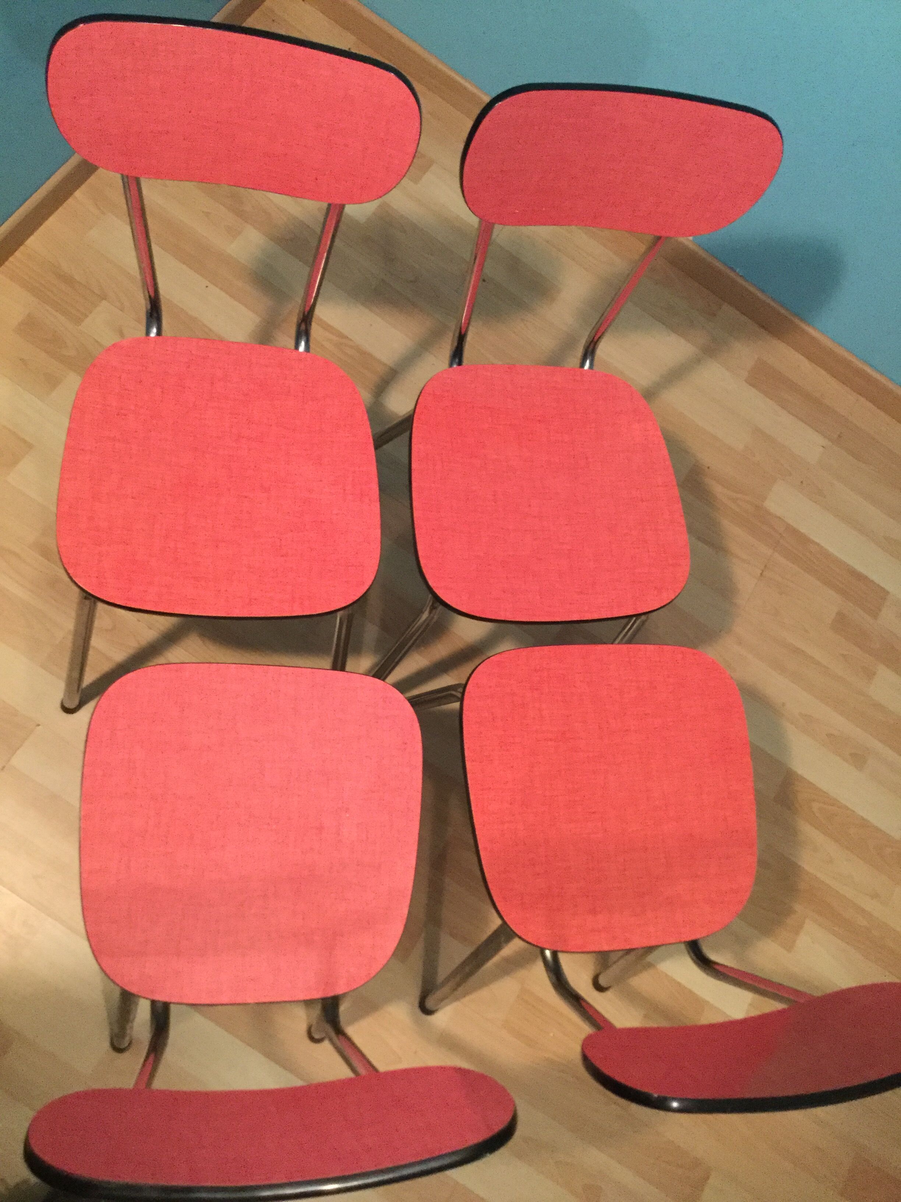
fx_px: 1076
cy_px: 601
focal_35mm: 31
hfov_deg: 45.4
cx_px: 450
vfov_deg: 58.4
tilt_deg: -69.2
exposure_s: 1/17
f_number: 2.4
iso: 250
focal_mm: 3.3
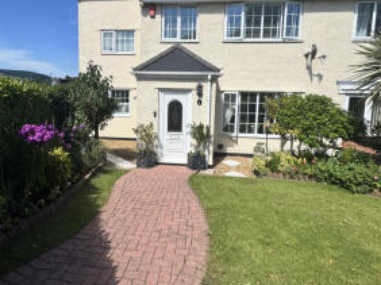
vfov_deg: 63.0
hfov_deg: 78.8
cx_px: 171
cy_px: 118
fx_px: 231
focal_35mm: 21
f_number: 2.2
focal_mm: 2.22
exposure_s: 1/3106
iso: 50
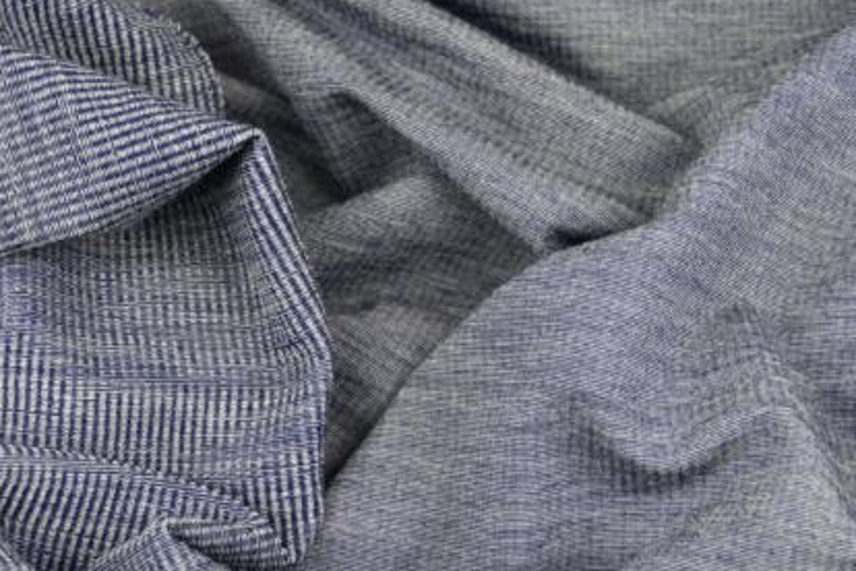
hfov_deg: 23.1
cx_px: 351
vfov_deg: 15.5
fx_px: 2092
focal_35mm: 88
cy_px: 334
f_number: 3.7
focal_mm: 25.64
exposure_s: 1/80
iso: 800
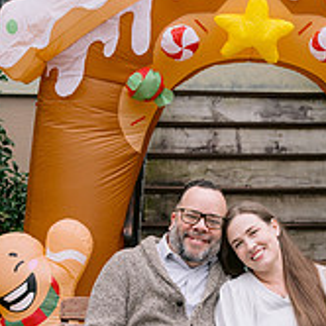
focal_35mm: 115
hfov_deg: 15.1
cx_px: 247
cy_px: 269
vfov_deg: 15.0
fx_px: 1225
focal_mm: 50
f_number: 4.5
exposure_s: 1/125
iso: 400
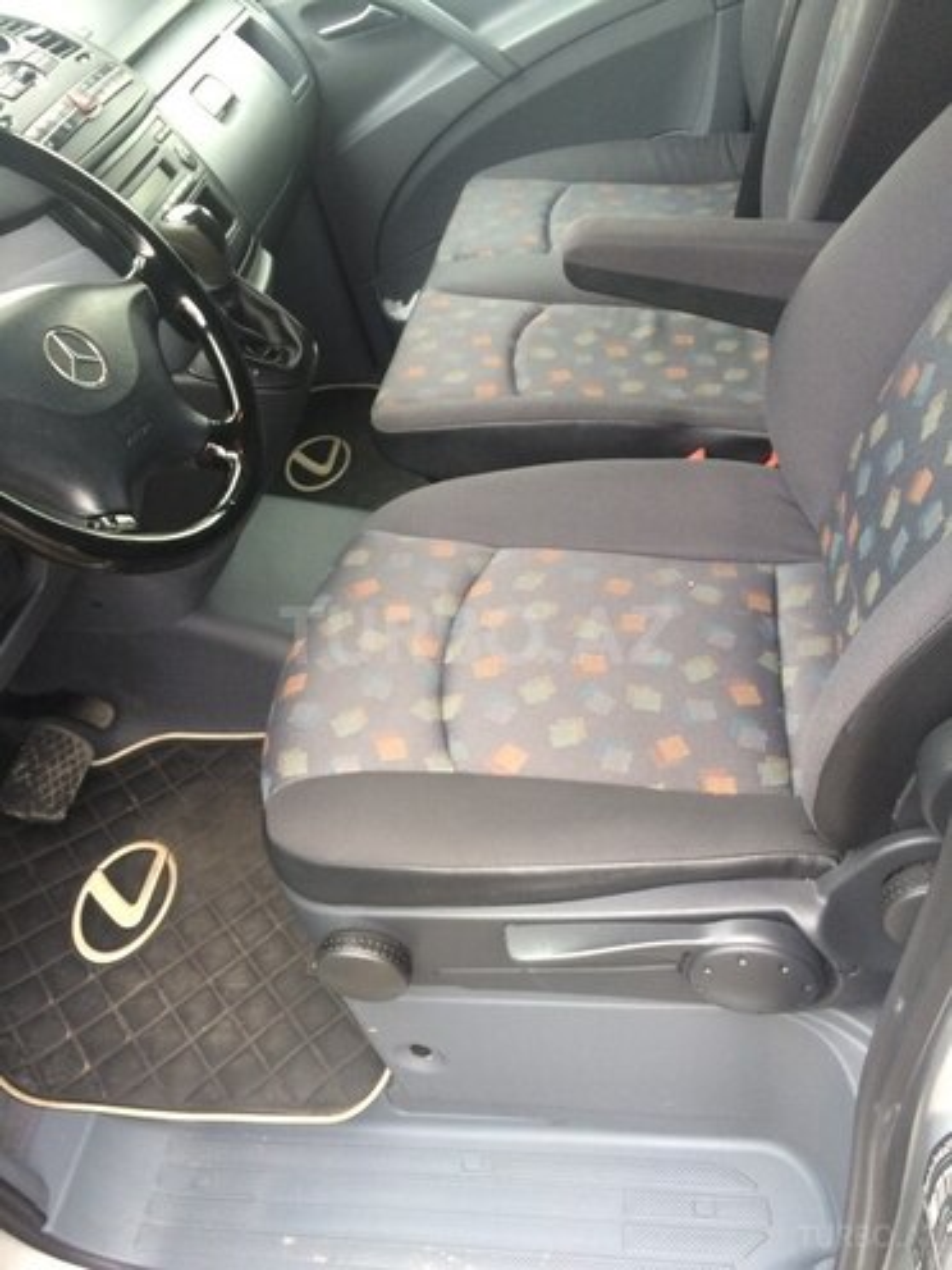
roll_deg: +18.5
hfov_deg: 48.2
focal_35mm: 29
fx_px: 1063
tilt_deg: -43.1
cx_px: 476
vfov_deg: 61.7
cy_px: 635
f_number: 2.2
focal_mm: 4.15
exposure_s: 1/33
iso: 125
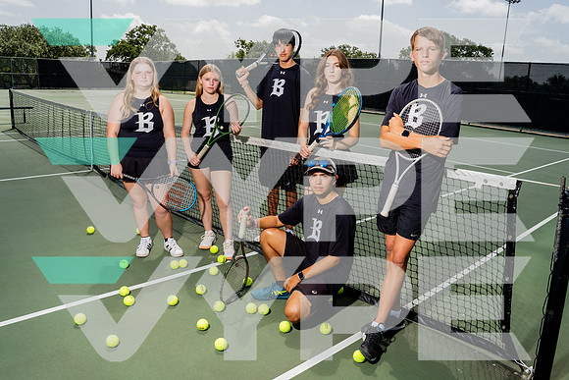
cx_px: 281
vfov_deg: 47.6
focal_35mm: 27
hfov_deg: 66.9
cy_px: 189
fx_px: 431
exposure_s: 1/640
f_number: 8
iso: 100
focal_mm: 24
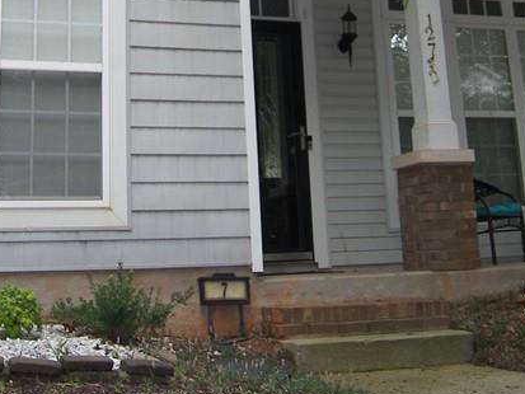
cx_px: 216
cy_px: -27
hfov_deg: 31.1
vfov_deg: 22.5
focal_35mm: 62
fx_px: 941
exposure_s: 1/80
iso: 50
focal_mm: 5.3
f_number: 2.8
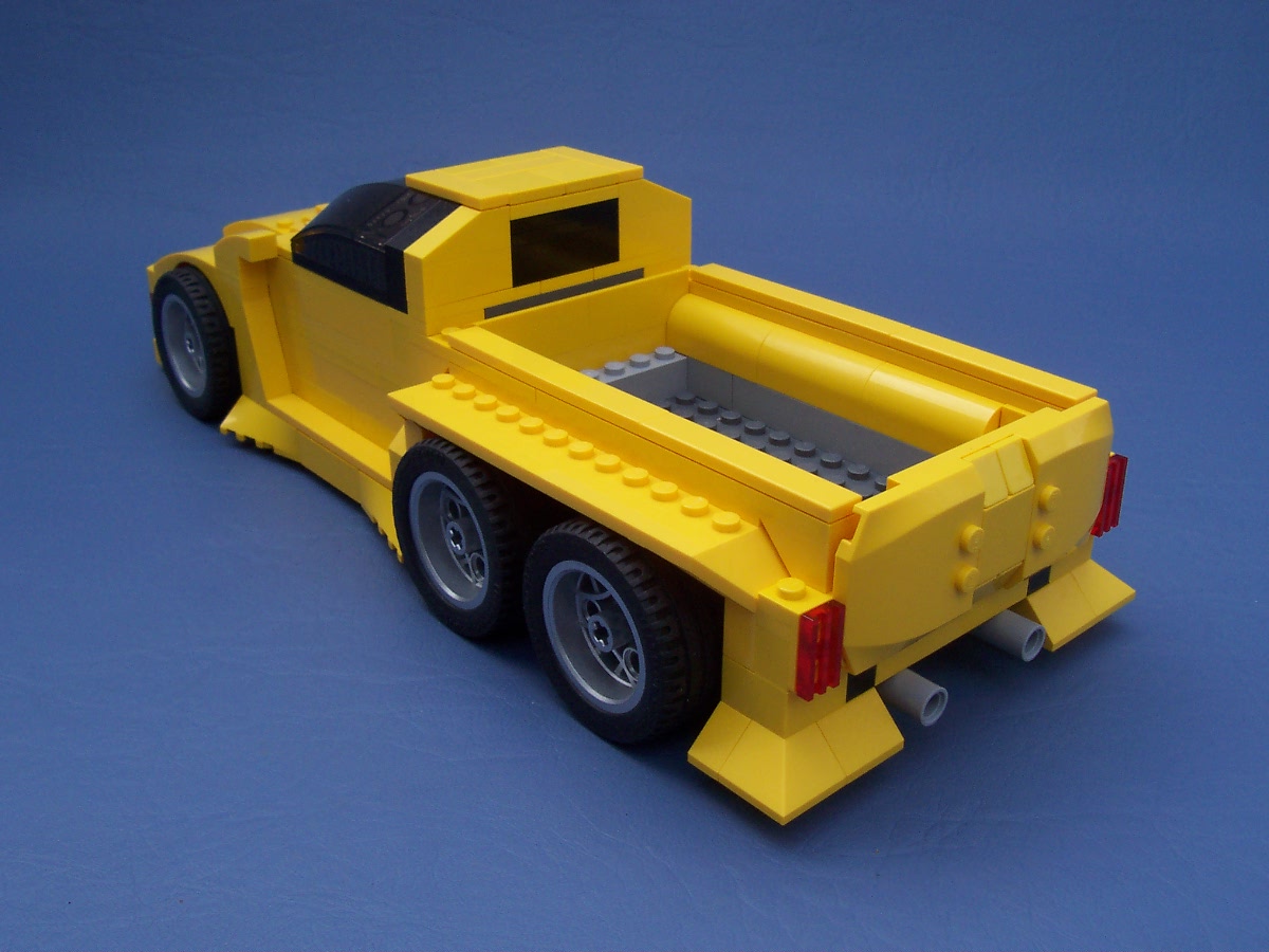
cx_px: 634
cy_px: 476
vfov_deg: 38.7
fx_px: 1356
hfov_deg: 50.1
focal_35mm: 37
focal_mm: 5.6
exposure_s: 1/125
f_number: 5.6
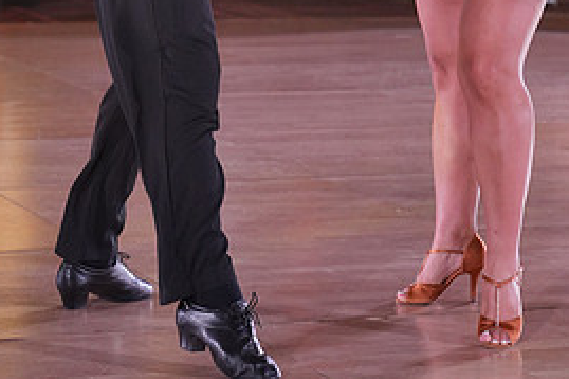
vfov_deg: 8.3
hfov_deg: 12.7
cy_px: -161
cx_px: 297
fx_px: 2559
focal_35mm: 162
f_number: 4
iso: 2000
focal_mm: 75
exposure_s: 1/400
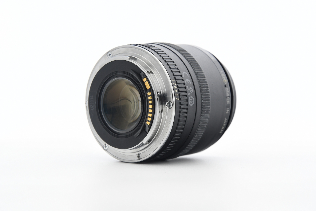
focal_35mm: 120
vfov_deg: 11.4
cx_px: 158
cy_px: 106
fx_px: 1053
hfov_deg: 17.1
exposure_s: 1/125
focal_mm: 80
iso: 1000
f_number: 8
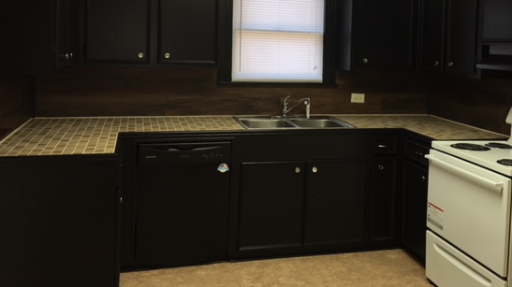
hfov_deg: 53.9
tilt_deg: -1.4
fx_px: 502
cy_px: 68
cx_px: 283
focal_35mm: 37
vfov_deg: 31.3
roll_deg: -2.9
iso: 32
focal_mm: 4.15
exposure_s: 1/30
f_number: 2.2
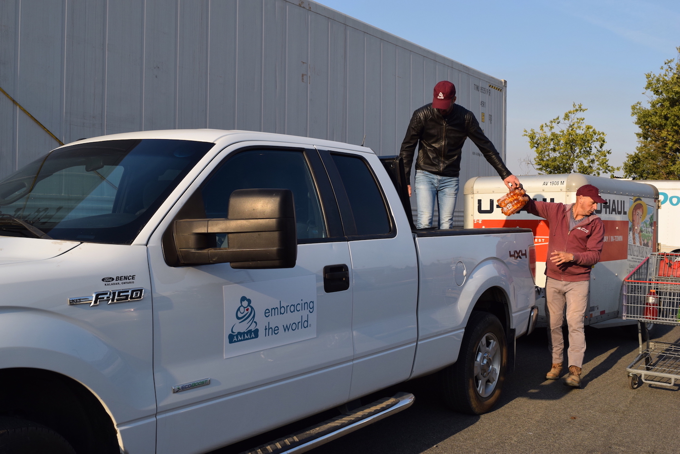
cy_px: 227
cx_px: 340
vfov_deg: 35.5
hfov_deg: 51.3
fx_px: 708
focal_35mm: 38
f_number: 10
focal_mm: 25
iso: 200
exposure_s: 1/400
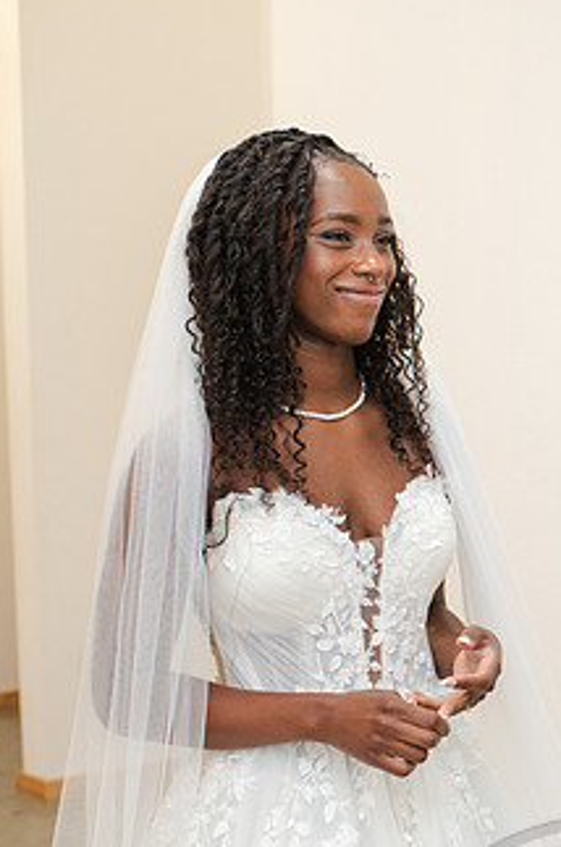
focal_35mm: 75
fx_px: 1761
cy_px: 553
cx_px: 734
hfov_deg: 17.0
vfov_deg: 26.9
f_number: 3.2
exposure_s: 1/200
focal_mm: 35
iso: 800
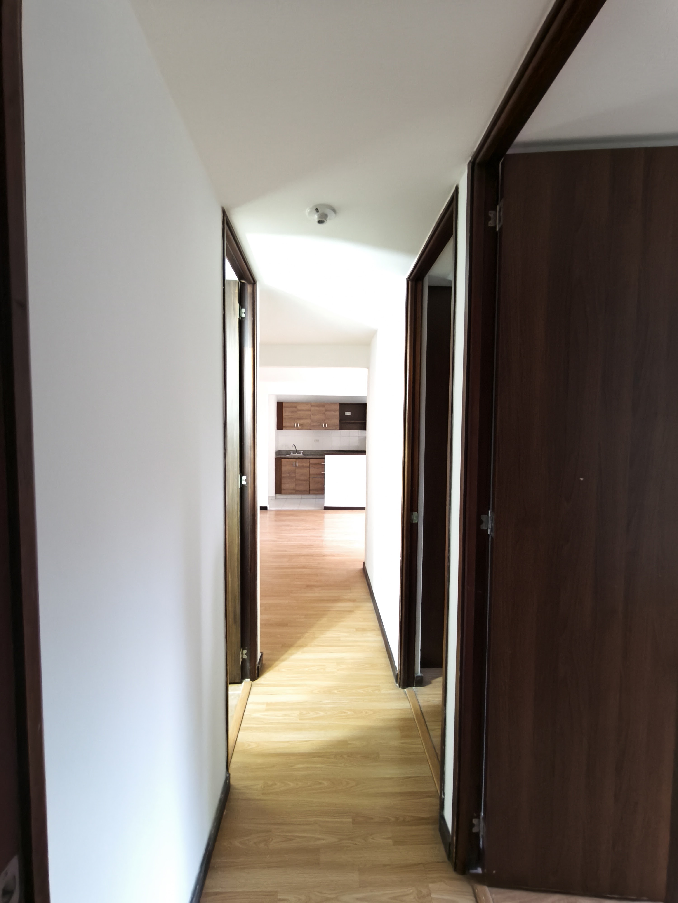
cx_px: 339
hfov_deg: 81.7
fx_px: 392
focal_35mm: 15
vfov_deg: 98.2
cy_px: 452
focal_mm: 1.91
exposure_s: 1/10.9
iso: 1000
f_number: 2.2
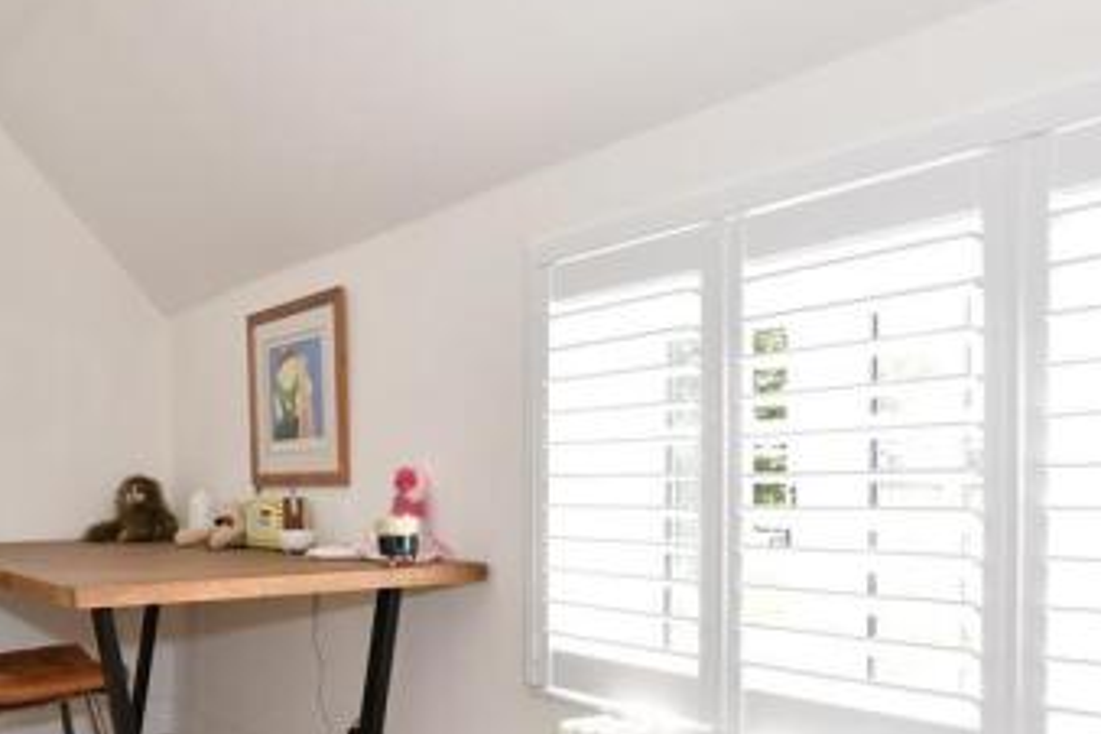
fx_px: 887
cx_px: 335
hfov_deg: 61.5
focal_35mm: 29
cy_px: 563
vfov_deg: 43.3
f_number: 5
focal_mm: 10
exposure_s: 1/100
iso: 160
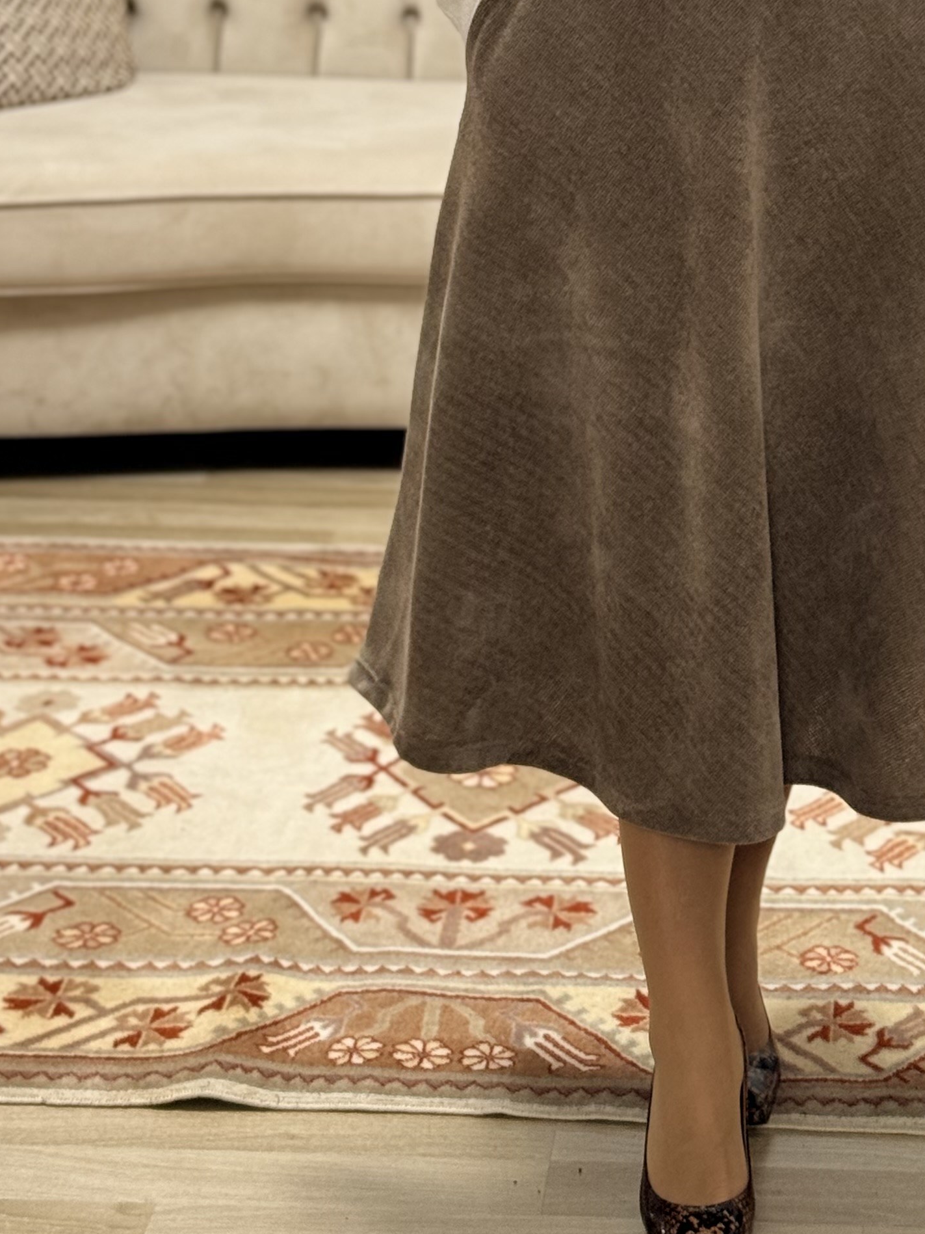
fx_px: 3634
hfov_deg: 14.4
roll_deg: -1.8
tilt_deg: -16.5
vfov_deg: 18.7
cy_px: -7
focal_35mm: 102
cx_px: 741
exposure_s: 1/50
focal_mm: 6.76
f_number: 1.78
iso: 80
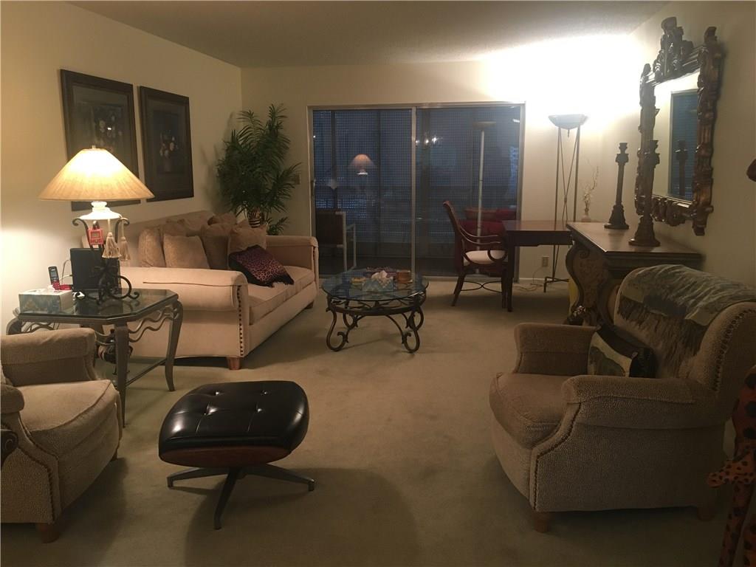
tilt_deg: -10.0
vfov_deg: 48.2
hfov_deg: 61.7
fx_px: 633
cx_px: 378
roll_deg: -0.6
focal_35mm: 29
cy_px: 284
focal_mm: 4.15
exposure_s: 1/30
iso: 125
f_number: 2.2
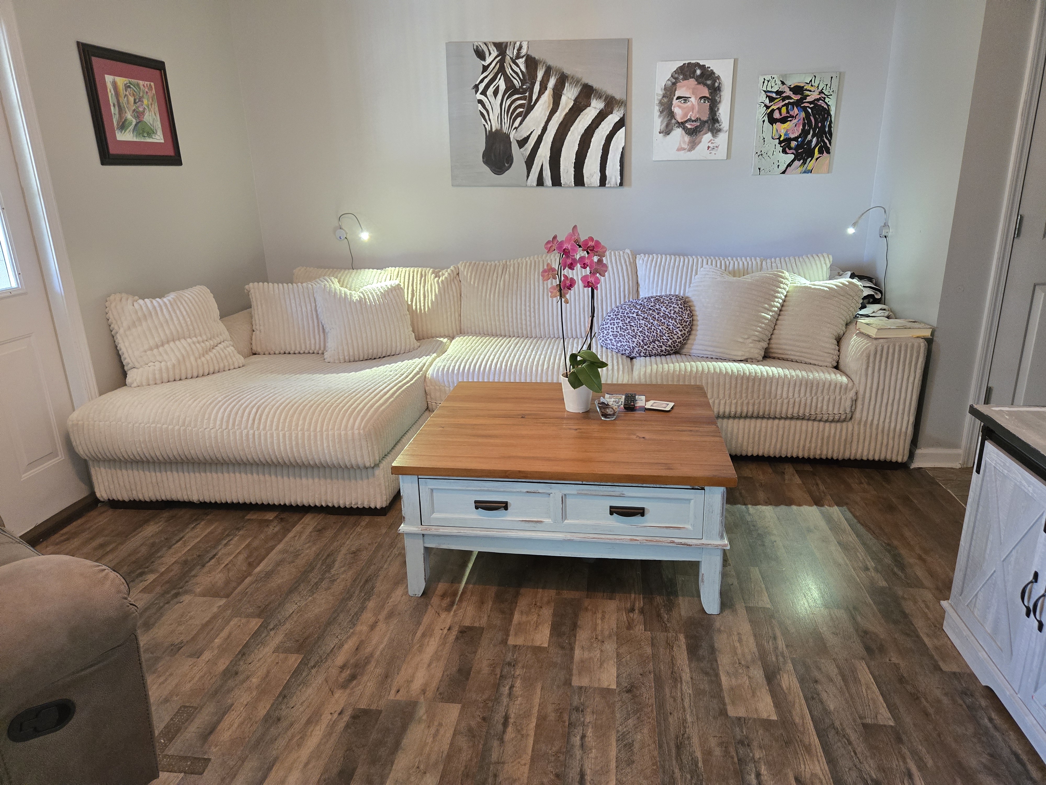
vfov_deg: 58.9
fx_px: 695
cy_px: 392
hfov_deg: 73.9
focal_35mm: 23
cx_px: 523
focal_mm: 5.4
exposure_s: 1/120
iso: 800
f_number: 1.8
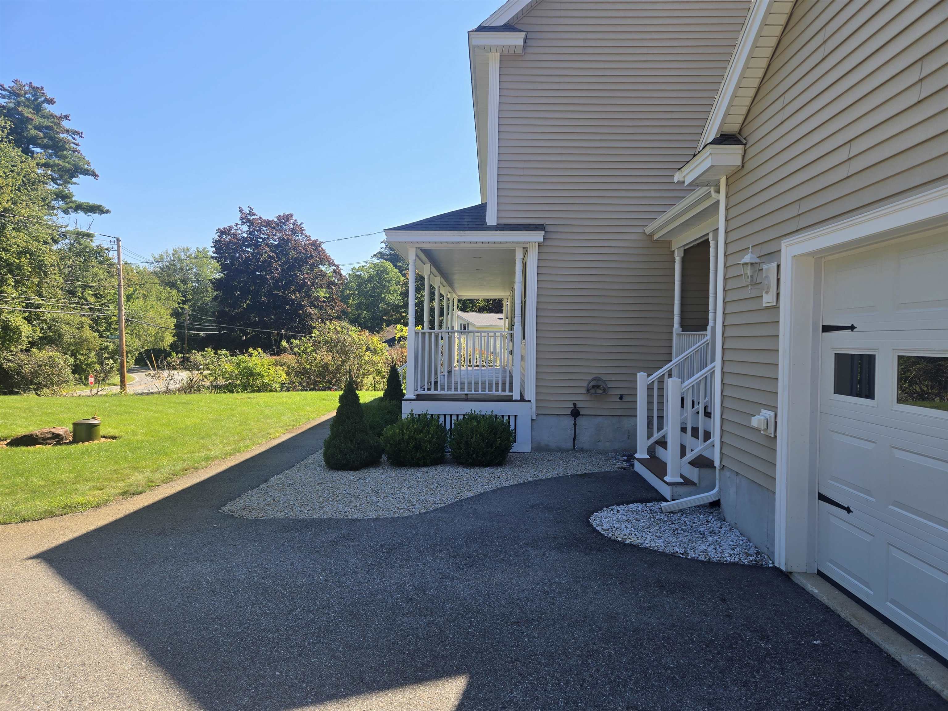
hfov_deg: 73.9
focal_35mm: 23
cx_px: 474
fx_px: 630
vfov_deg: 58.9
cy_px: 356
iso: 25
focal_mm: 5.4
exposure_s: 1/857
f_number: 1.8
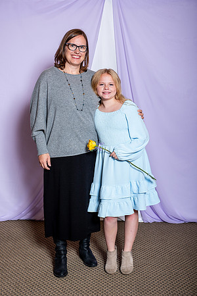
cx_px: 98
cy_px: 148
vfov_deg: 32.4
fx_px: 509
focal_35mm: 62
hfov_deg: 21.9
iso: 250
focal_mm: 62
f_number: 5
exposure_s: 1/200
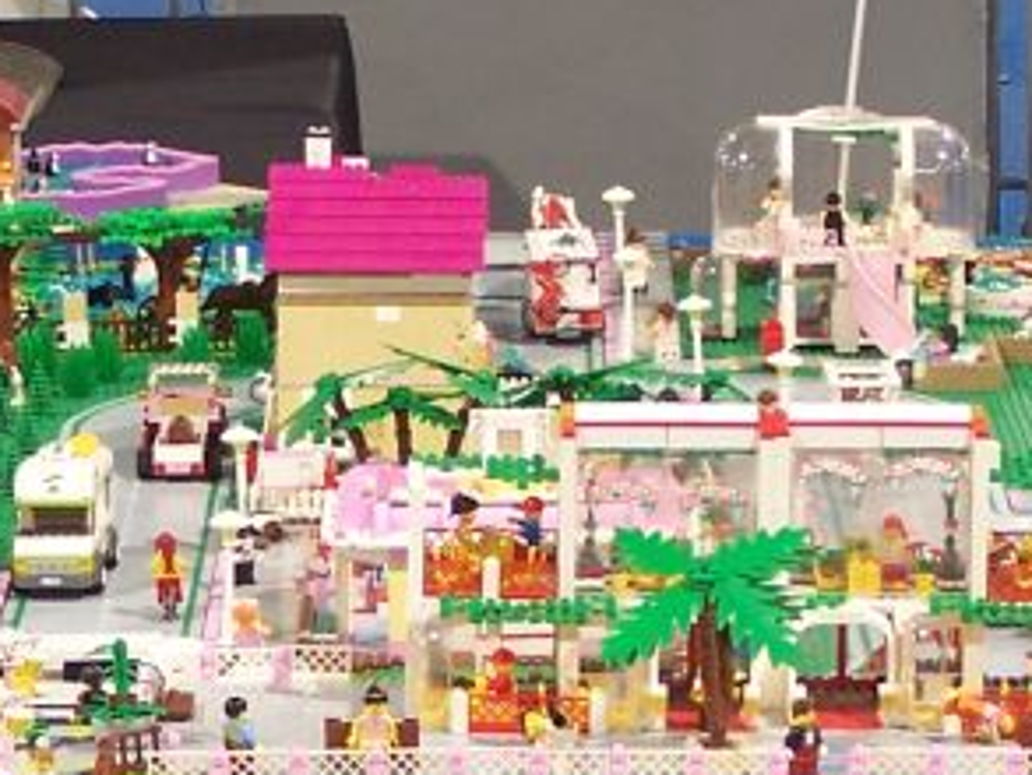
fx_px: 6979
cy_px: 715
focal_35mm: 234
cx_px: 264
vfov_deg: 6.3
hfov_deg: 8.4
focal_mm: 11.1
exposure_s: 1/3
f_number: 3.2
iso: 80
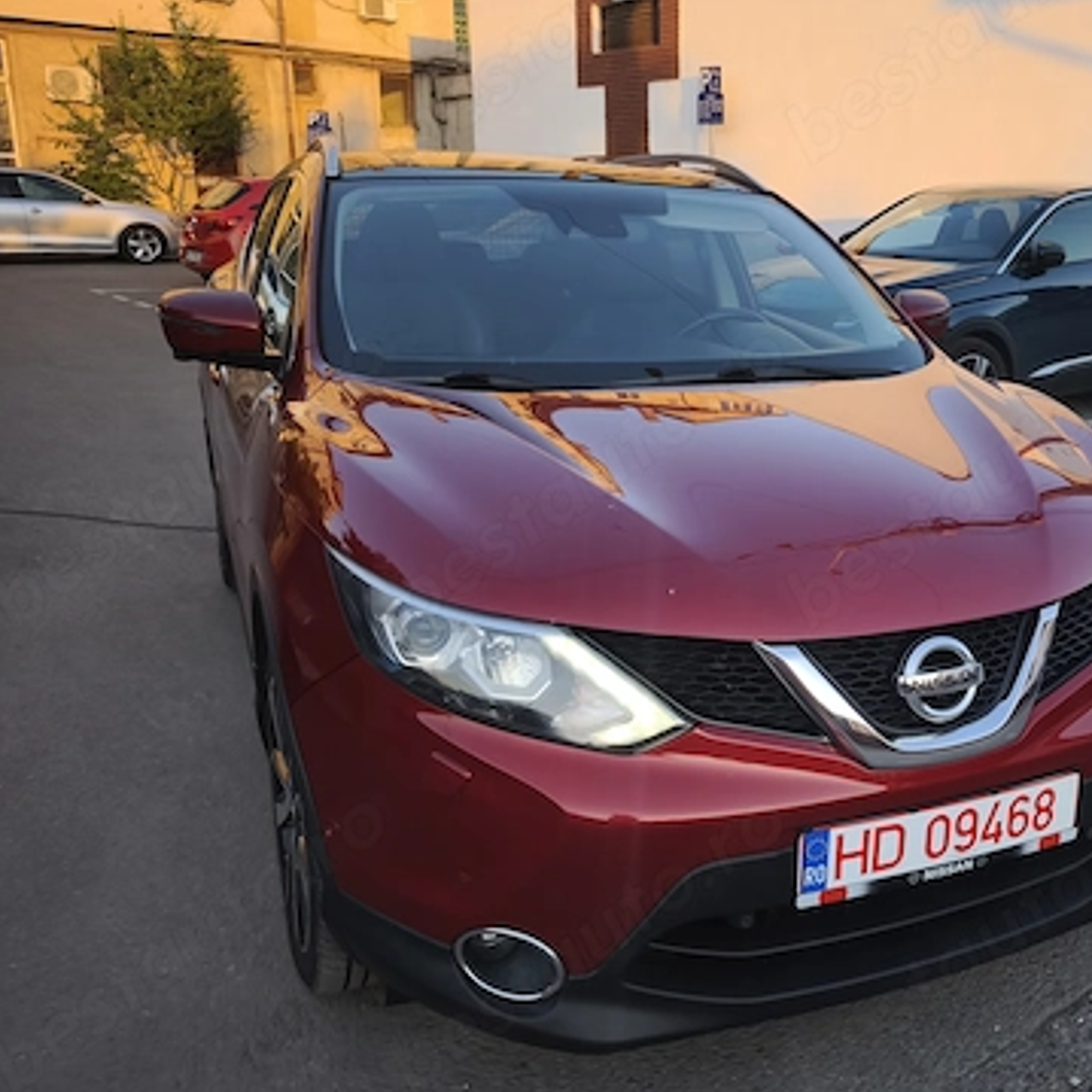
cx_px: 824
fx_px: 1213
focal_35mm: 34
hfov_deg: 46.6
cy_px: 517
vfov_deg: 48.4
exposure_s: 1/261
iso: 50
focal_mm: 6.57
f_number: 1.6
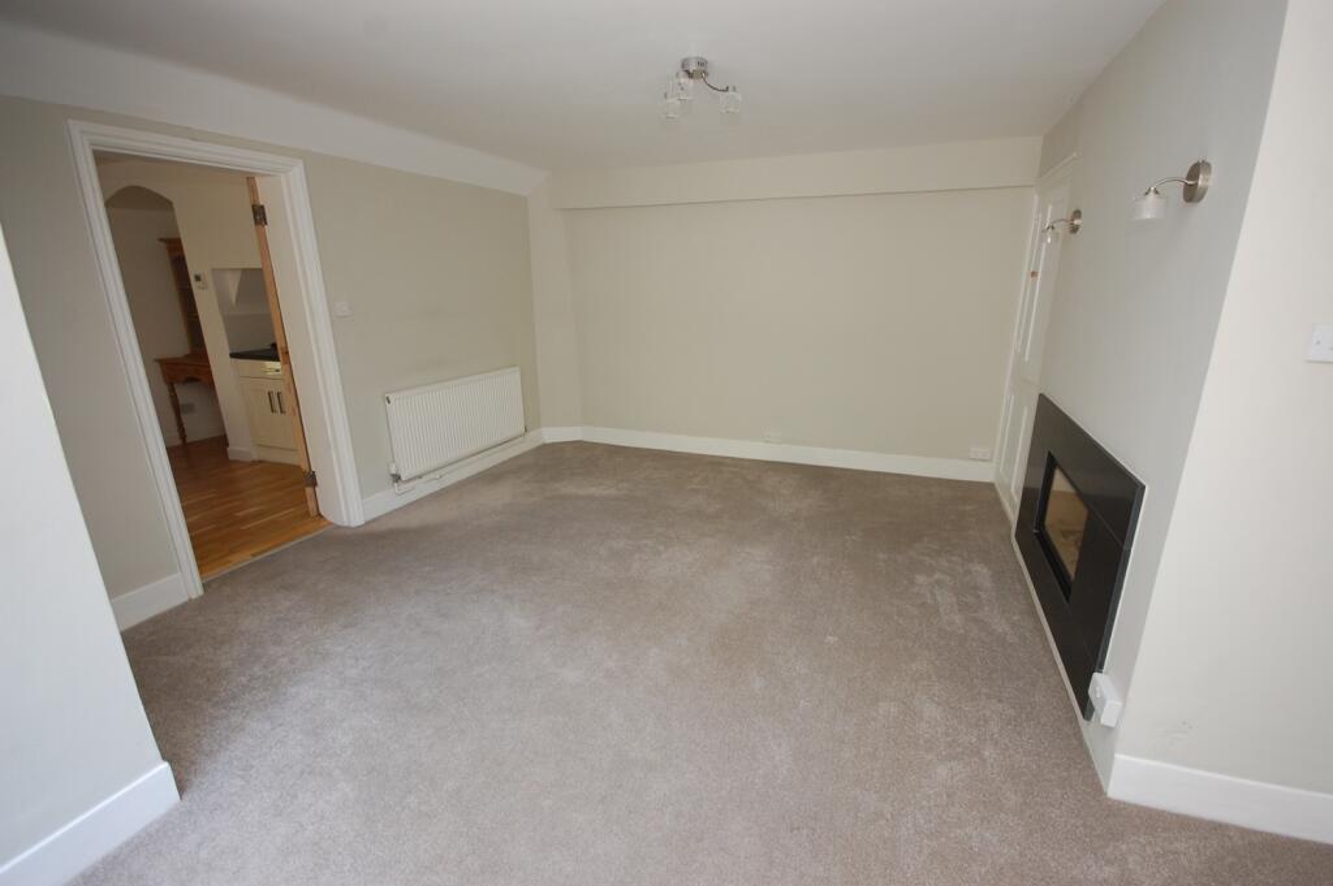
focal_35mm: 15
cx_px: 666
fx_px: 555
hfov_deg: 100.4
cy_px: 443
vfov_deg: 77.2
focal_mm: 10
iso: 400
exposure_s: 1/60
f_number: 4
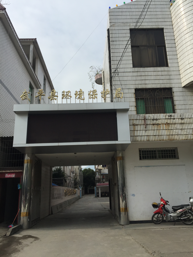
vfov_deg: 61.7
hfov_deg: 48.2
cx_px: 96
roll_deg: +2.1
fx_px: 216
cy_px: 128
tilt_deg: +15.7
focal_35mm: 29
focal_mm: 4.15
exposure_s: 1/3049
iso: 32
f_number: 2.2
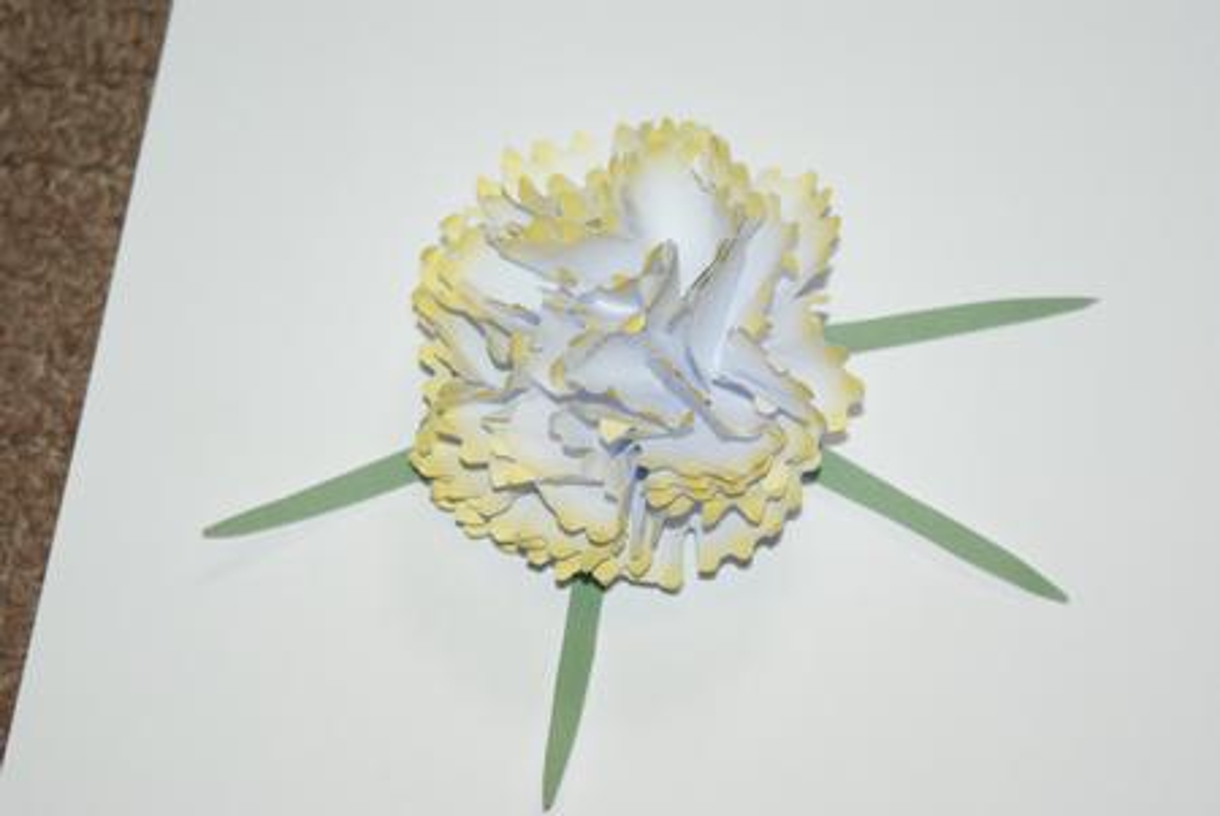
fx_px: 3562
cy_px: 408
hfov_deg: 19.4
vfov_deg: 13.1
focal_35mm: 105
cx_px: 610
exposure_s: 1/125
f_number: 5.6
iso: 400
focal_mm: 70
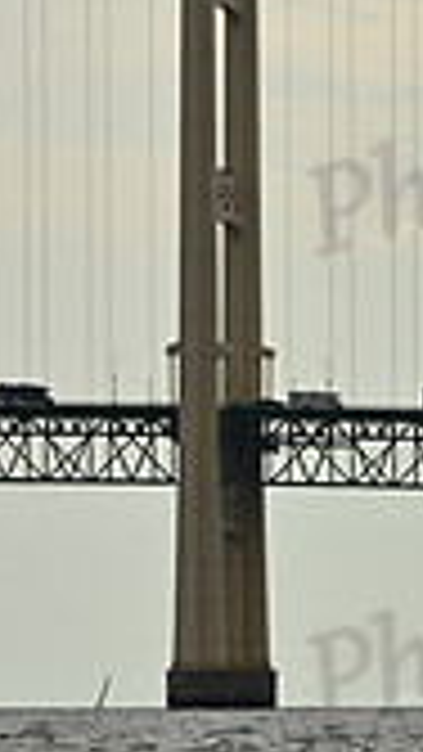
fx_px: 11221
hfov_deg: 2.1
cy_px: 308
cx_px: 1179
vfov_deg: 3.8
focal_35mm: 563
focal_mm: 155
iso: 320
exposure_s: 1/1000
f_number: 16
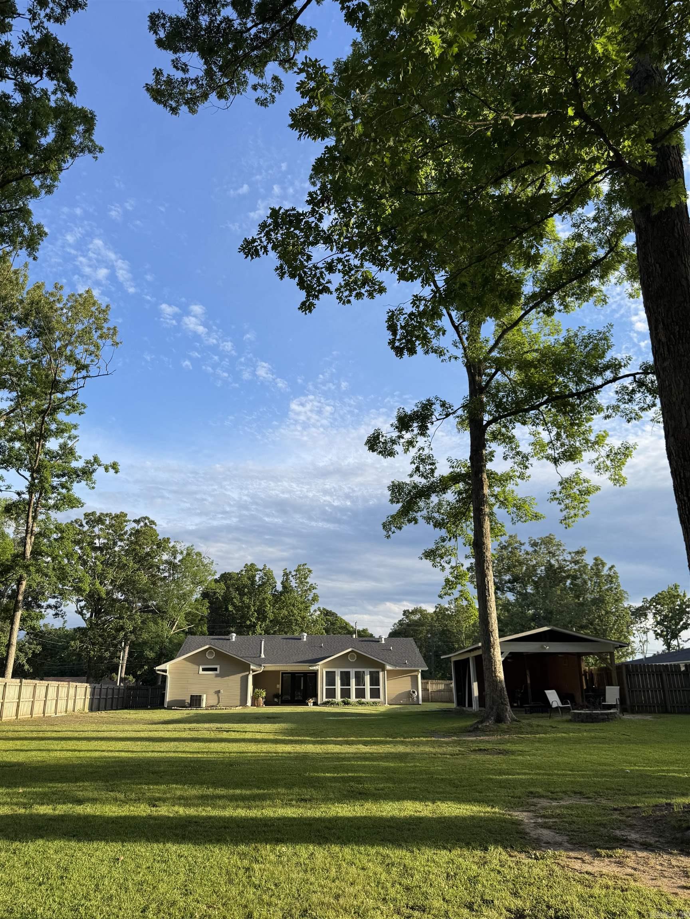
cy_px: 460
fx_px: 638
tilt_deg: +19.0
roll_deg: +0.4
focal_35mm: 24
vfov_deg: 71.6
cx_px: 345
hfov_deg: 56.8
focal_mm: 6.76
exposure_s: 1/1767
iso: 80
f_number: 1.78
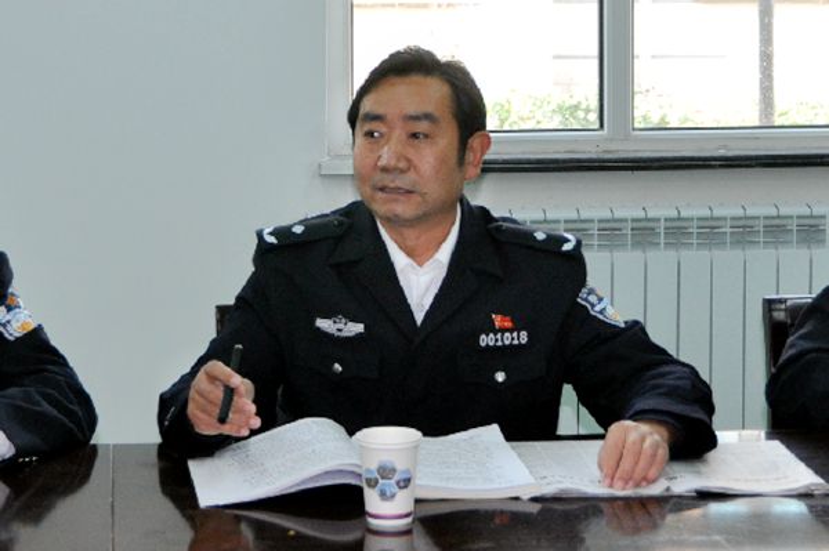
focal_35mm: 46
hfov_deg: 42.4
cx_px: 414
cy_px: 276
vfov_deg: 28.9
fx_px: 1070
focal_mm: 31
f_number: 4.5
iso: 640
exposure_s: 1/200
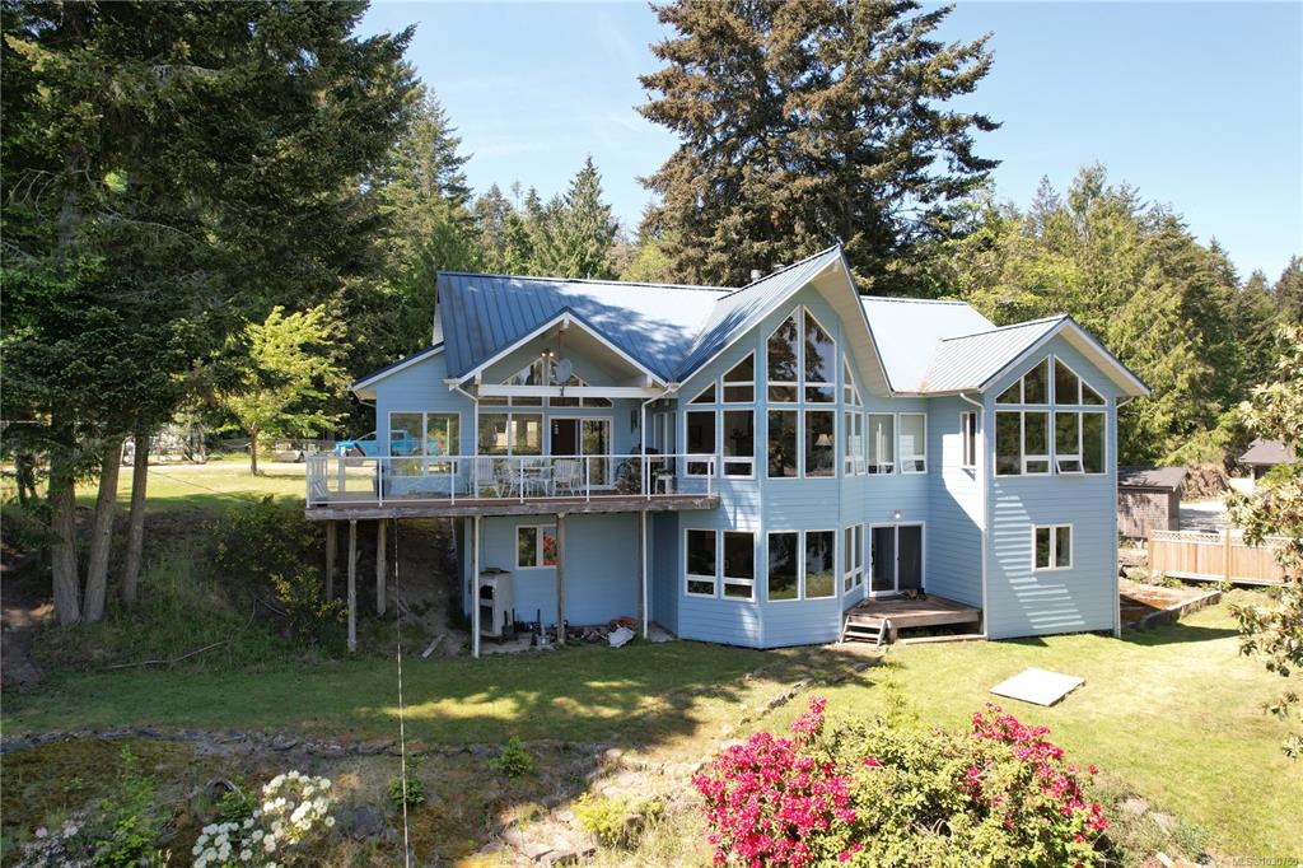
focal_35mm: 22
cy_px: 434
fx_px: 796
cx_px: 652
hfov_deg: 78.6
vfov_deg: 57.2
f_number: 2.8
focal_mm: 8.38
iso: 100
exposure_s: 1/640
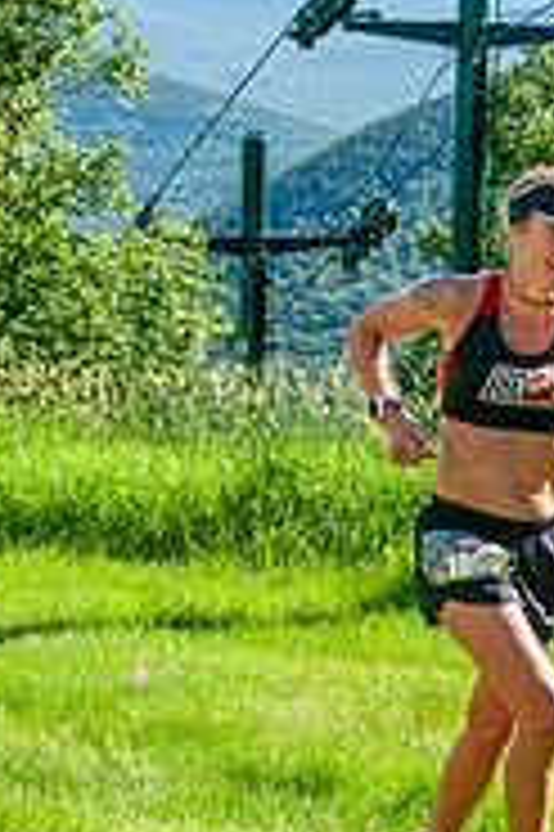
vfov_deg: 16.3
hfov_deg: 10.9
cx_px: 606
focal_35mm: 124
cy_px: 787
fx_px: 2867
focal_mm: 34
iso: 200
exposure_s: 1/320
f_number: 8
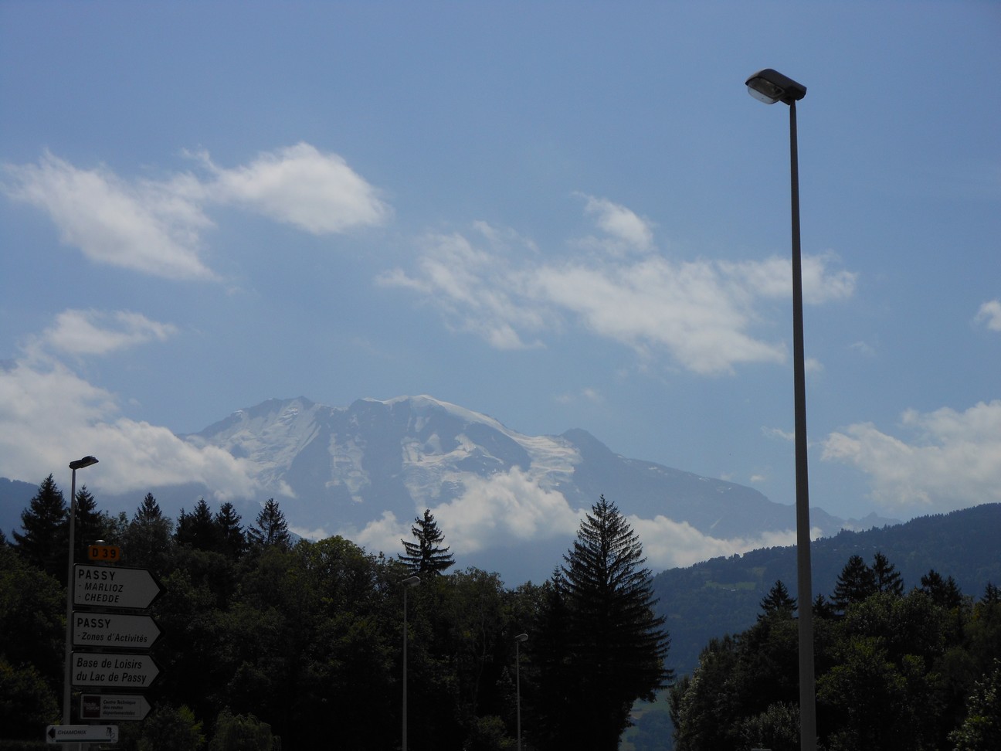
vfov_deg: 19.4
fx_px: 2198
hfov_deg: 25.7
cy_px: 376
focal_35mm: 76
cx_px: 500
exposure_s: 1/250
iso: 80
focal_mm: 13.6
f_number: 14.1
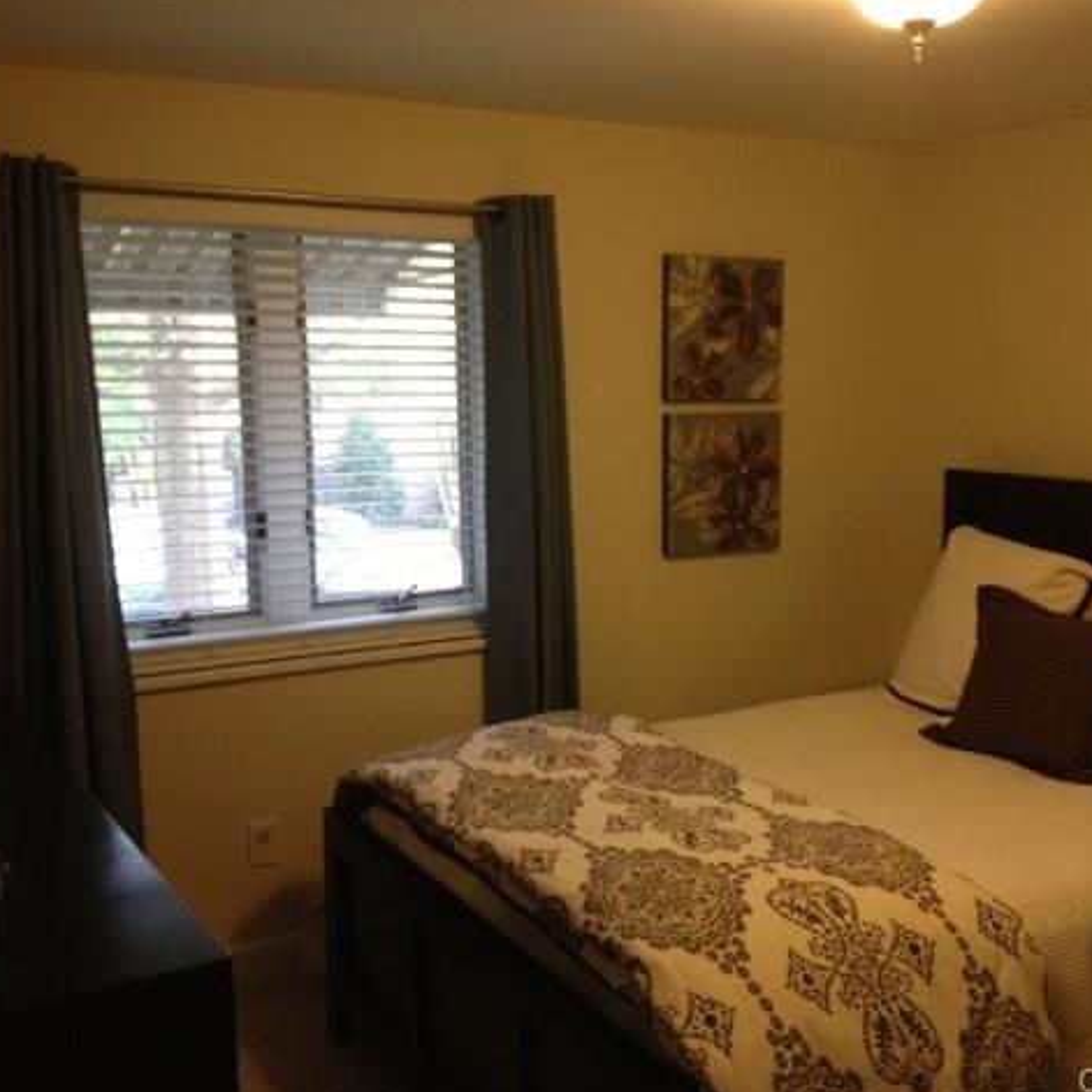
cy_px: 547
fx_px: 1499
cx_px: 603
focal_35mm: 42
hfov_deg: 40.0
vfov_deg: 40.0
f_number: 2.4
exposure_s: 1/20
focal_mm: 4.28
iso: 100
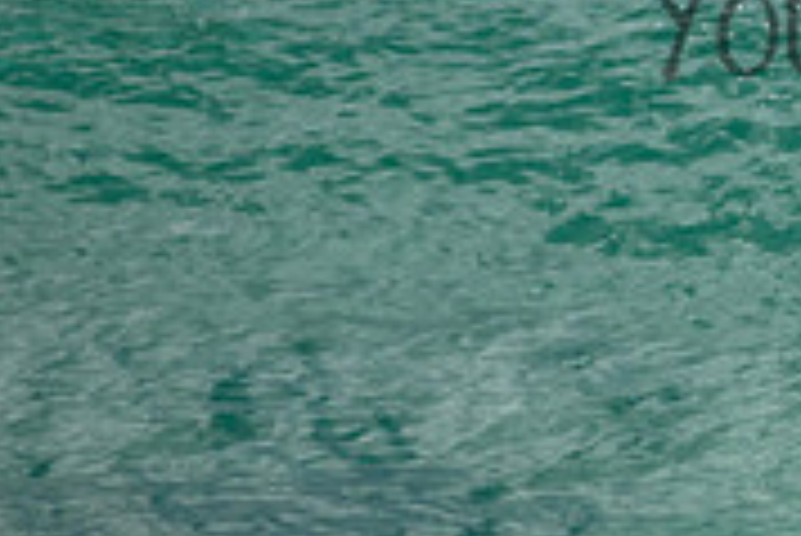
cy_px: -29
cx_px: 1107
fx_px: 57962
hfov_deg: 0.8
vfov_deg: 0.5
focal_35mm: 2603
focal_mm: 800
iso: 2000
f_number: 11
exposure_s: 1/1250
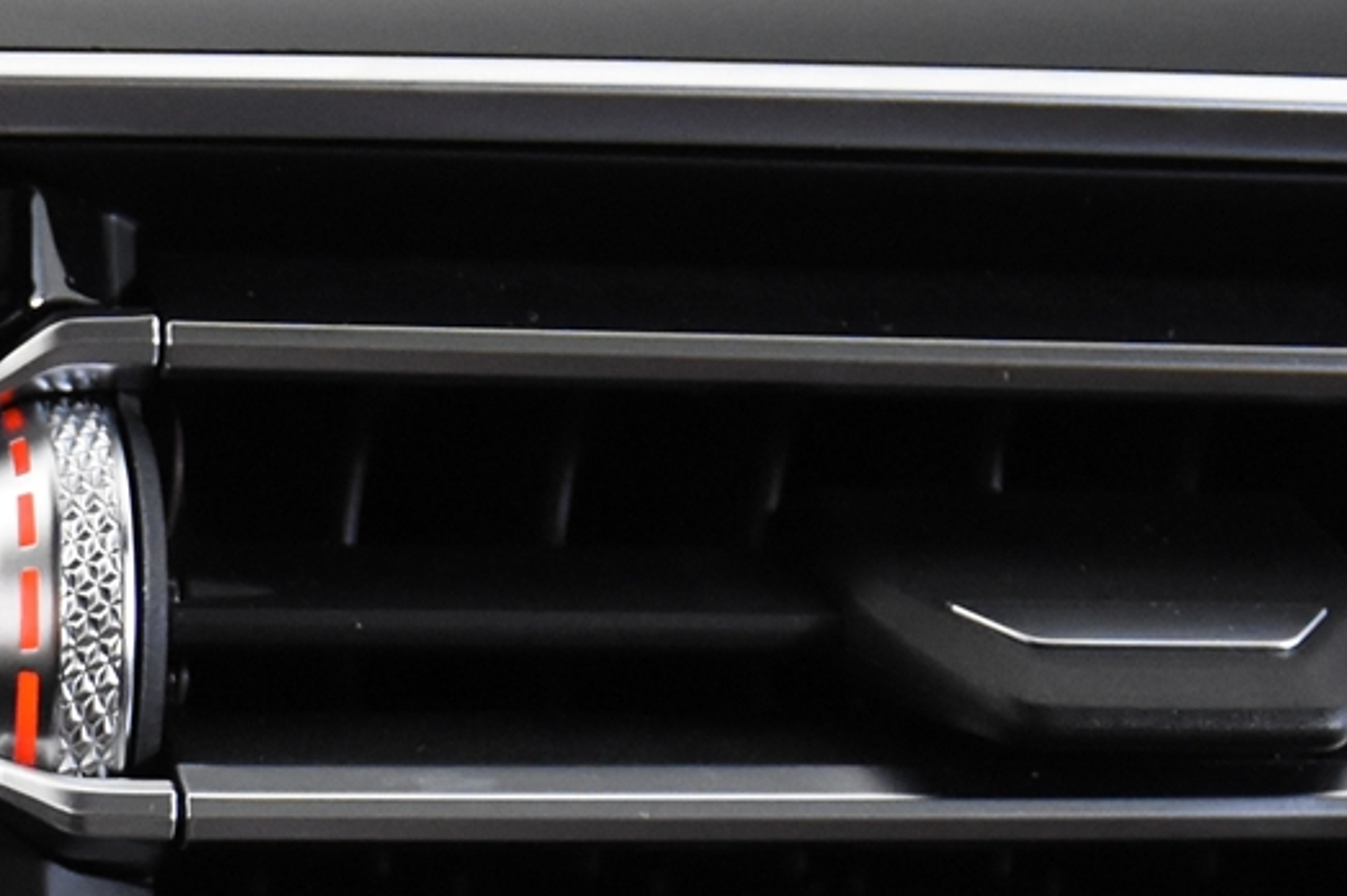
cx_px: -551
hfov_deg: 11.6
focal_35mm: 171
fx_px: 6388
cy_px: 1437
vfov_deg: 7.8
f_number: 3.3
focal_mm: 31
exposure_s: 1/50
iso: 2800
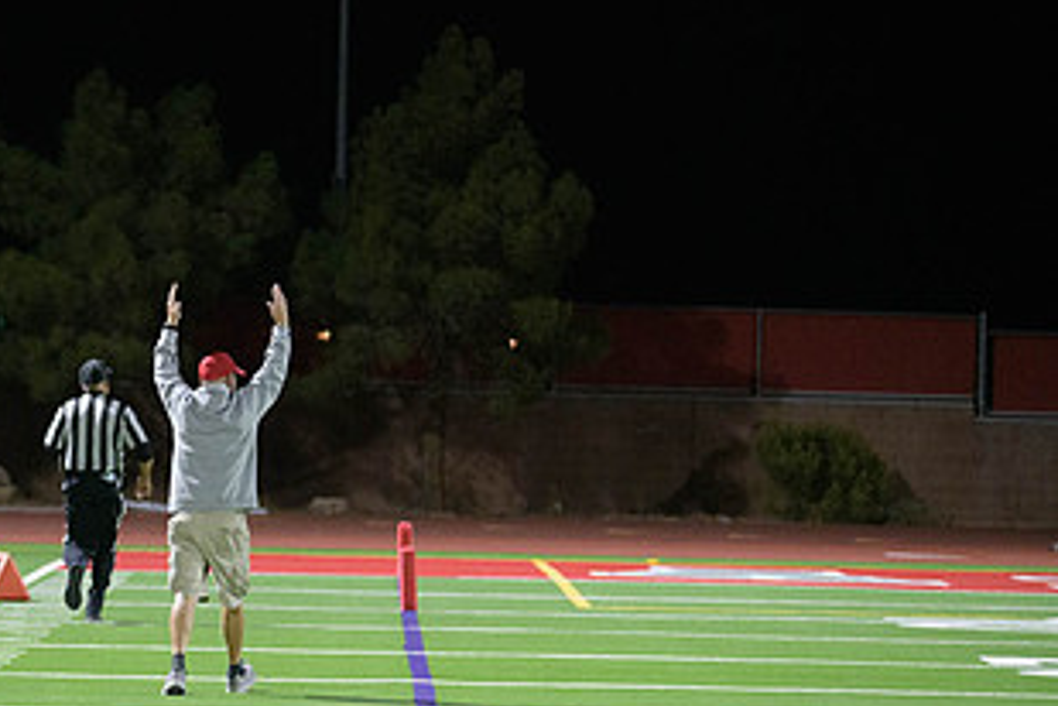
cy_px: 430
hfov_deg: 8.4
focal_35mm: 244
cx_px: 68
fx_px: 7170
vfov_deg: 5.6
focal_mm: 130
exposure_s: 1/640
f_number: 2.8
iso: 7200
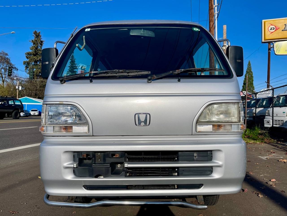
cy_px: 108
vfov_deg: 54.9
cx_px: 144
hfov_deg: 69.4
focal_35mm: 25
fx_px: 207
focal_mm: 5.1
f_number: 1.6
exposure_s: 1/10989
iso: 40
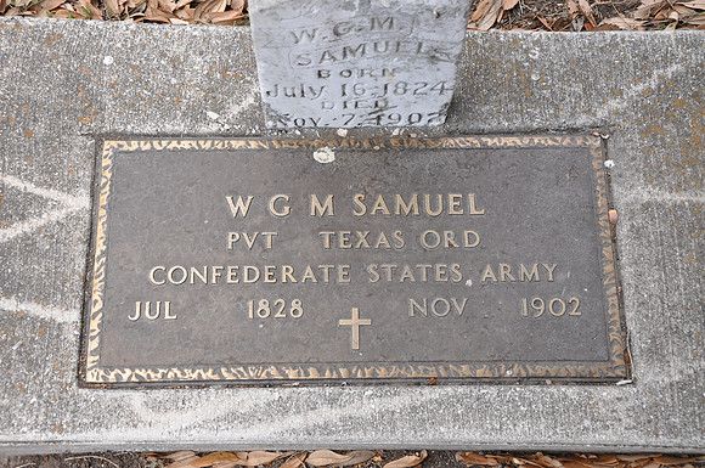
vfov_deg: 25.7
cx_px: 352
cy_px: 234
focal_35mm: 52
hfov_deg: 37.9
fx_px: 1027
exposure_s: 1/200
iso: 200
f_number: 7.1
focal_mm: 35
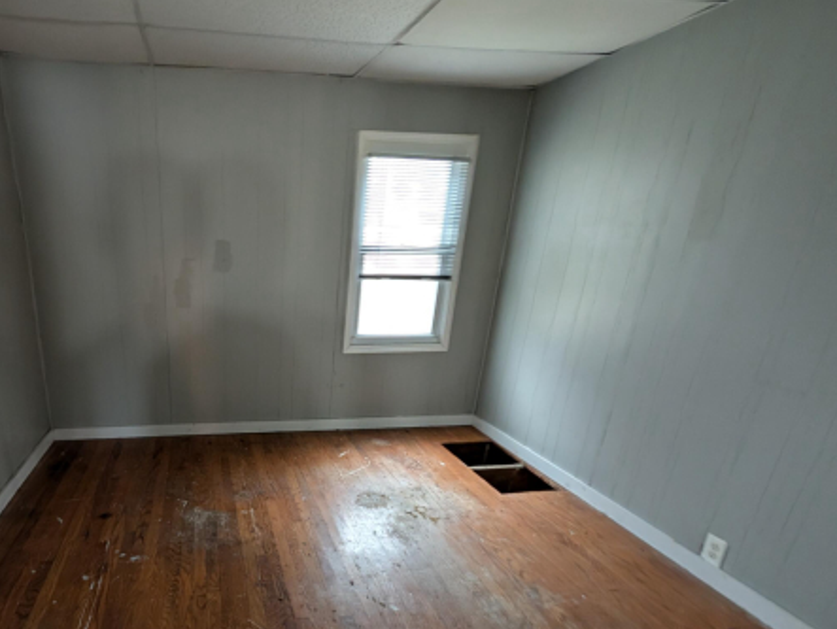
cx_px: 265
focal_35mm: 18
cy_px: 412
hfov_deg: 84.0
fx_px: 436
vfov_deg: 69.9
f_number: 1.7
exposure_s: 1/25.6
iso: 263
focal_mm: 2.02
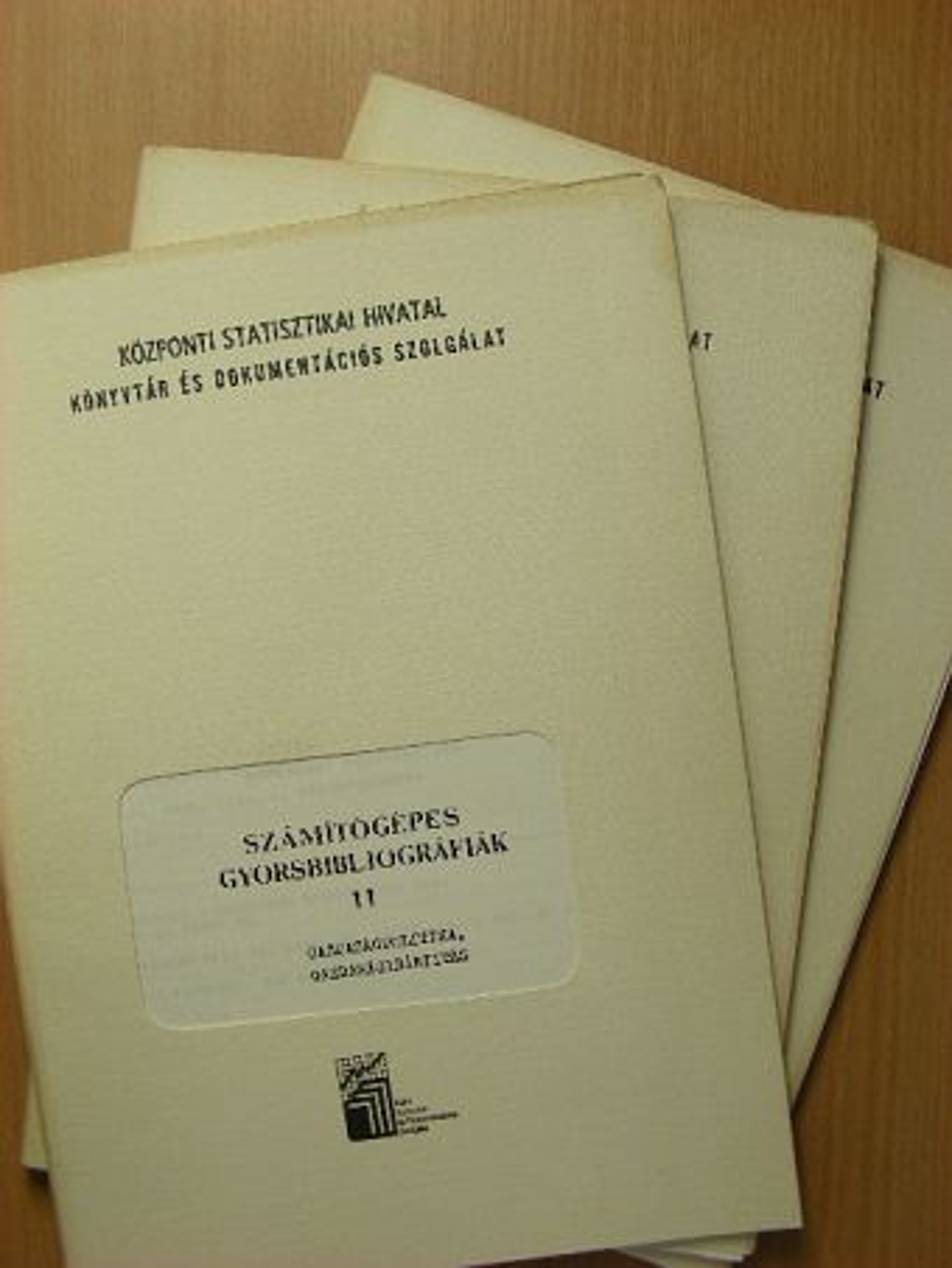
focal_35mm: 44
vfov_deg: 42.9
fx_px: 1613
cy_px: 634
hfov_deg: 32.9
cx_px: 476
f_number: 3.5
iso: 50
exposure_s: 1/58.1
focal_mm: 7.4
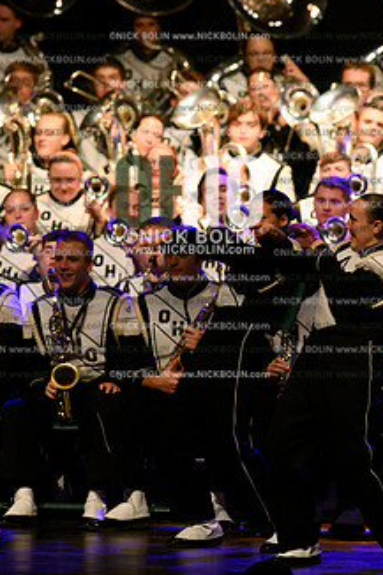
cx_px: 189
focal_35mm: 414
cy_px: 205
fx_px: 6613
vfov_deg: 5.0
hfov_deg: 3.3
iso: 6400
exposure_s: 1/500
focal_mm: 300
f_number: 4
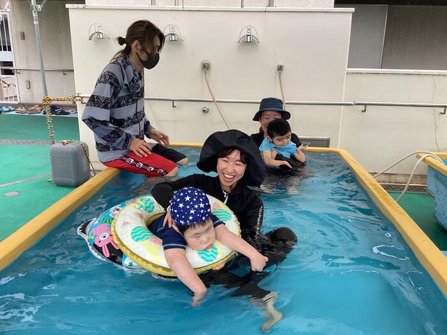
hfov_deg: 58.4
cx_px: 224
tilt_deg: -19.0
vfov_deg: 45.4
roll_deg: -2.1
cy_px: 168
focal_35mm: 31
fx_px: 400
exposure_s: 1/120
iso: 32
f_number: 2.4
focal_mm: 3.3
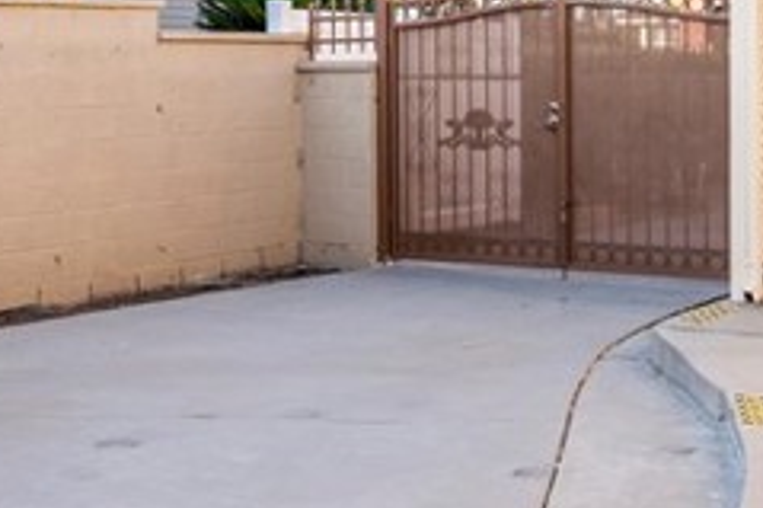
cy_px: 152
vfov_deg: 17.6
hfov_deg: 26.3
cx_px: 463
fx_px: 1631
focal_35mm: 77
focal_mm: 18
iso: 400
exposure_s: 1/800
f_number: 9
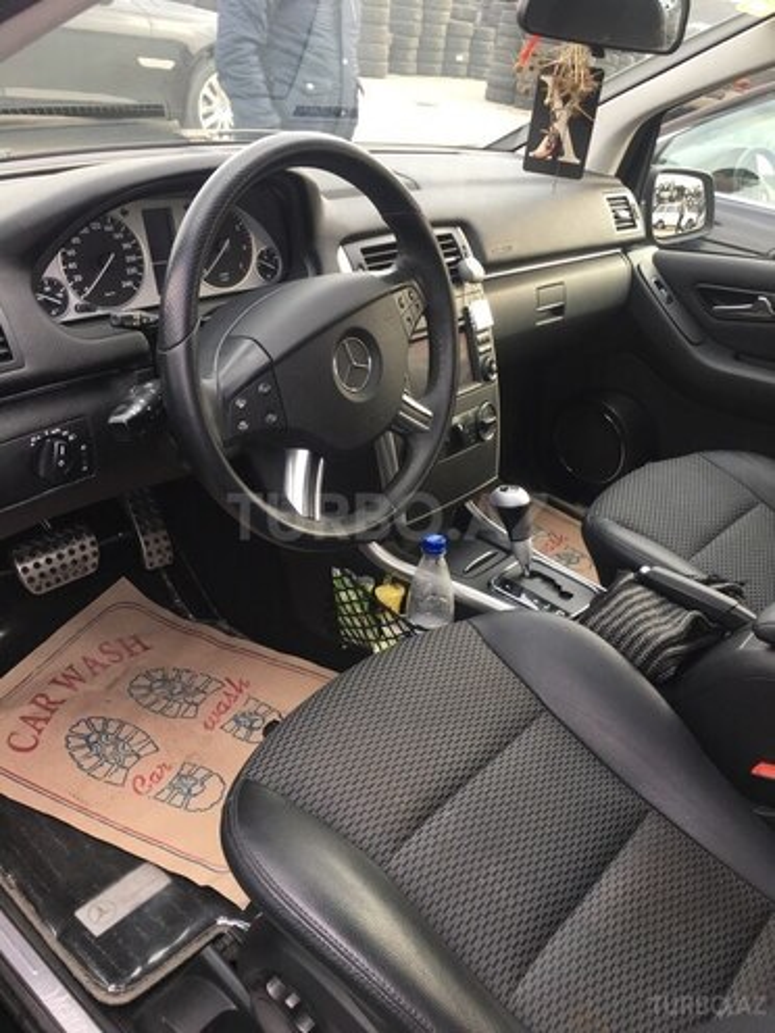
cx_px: 388
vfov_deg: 61.7
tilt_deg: -29.7
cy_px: 516
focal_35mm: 29
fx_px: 866
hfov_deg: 48.2
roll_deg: -5.4
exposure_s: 1/100
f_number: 2.2
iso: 40
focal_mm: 4.15
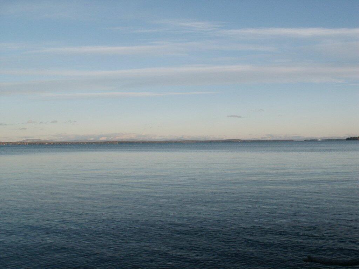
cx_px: 180
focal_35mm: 35
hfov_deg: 52.6
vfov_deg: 40.7
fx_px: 363
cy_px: 134
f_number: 6.7
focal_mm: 7.18
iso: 64
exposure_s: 1/125
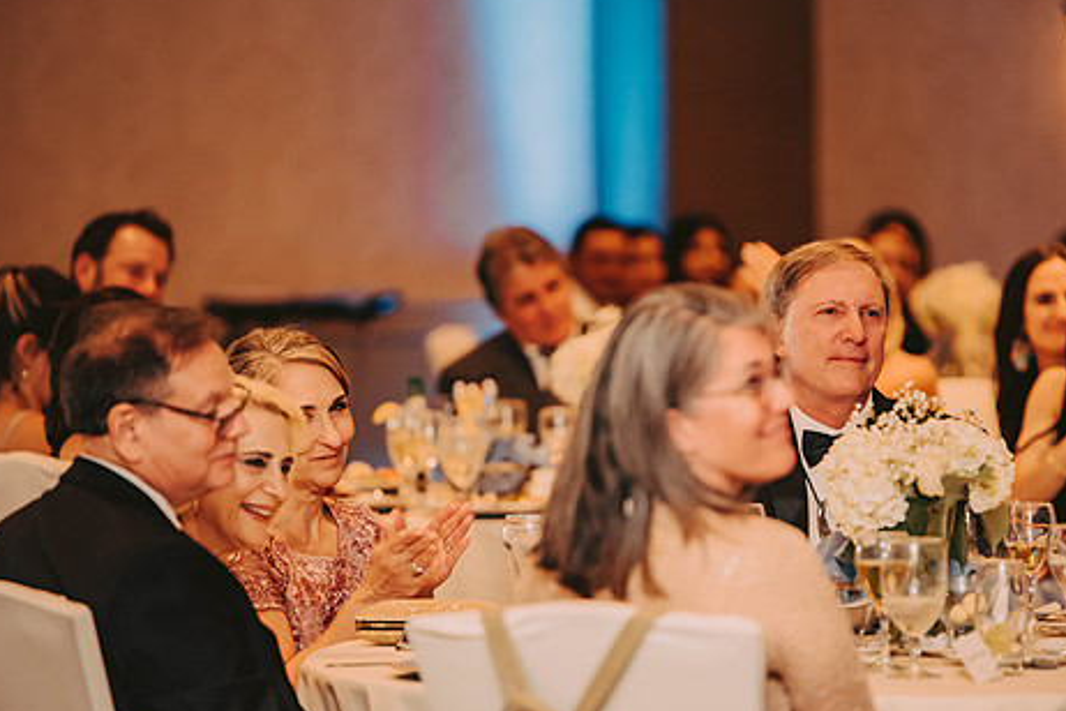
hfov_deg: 8.2
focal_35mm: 251
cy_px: 431
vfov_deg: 5.5
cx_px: 637
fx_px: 7432
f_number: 2.8
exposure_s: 1/60
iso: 800
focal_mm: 200
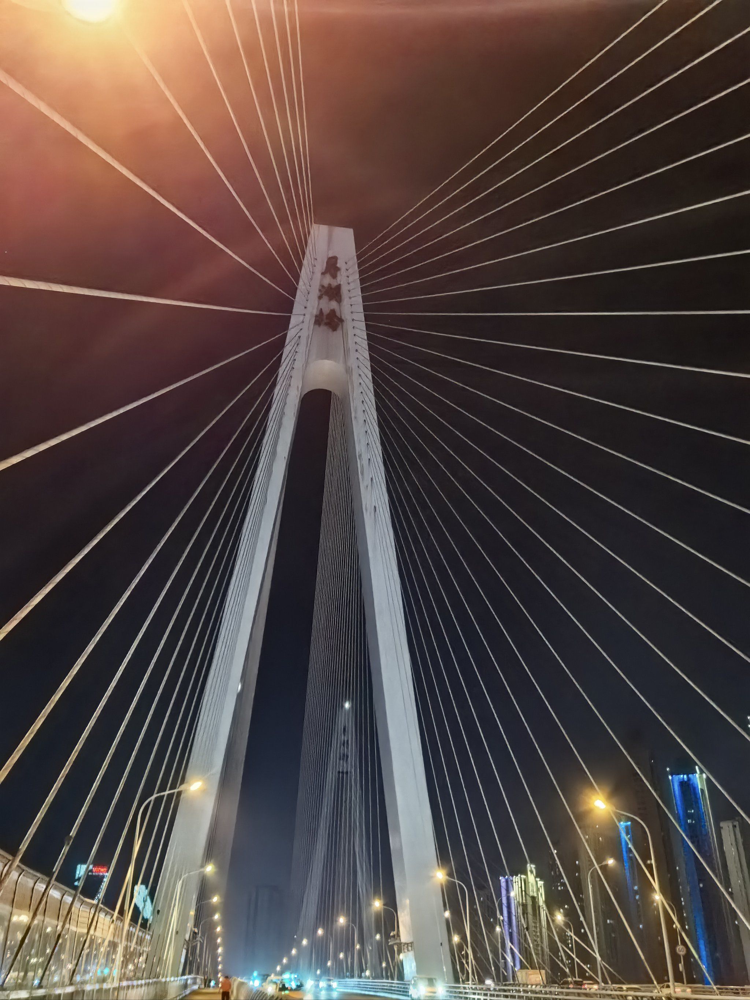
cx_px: 375
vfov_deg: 61.7
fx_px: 838
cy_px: 500
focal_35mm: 29
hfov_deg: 48.2
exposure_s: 1/100
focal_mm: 5.75
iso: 1000
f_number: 1.4
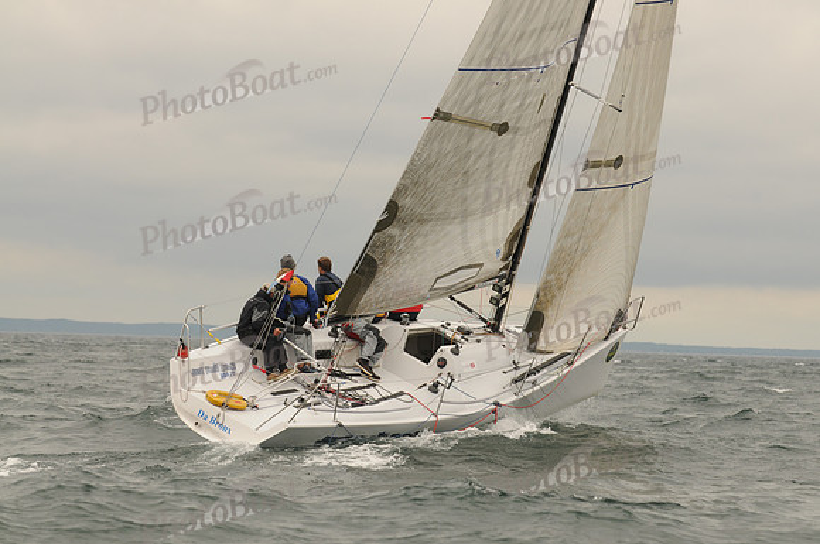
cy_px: 272
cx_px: 410
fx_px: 4265
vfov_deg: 7.3
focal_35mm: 188
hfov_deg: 11.0
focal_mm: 125
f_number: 5
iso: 200
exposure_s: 1/800
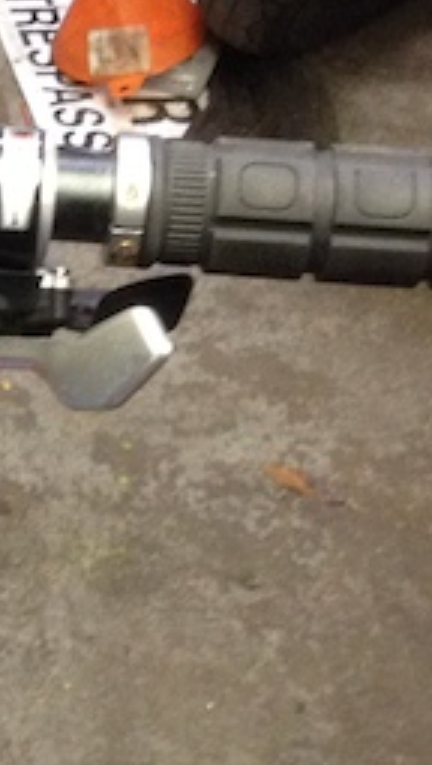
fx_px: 3106
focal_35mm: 153
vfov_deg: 14.0
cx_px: -672
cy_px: 378
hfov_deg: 7.4
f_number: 2.4
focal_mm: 4.28
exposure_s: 1/20
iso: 200
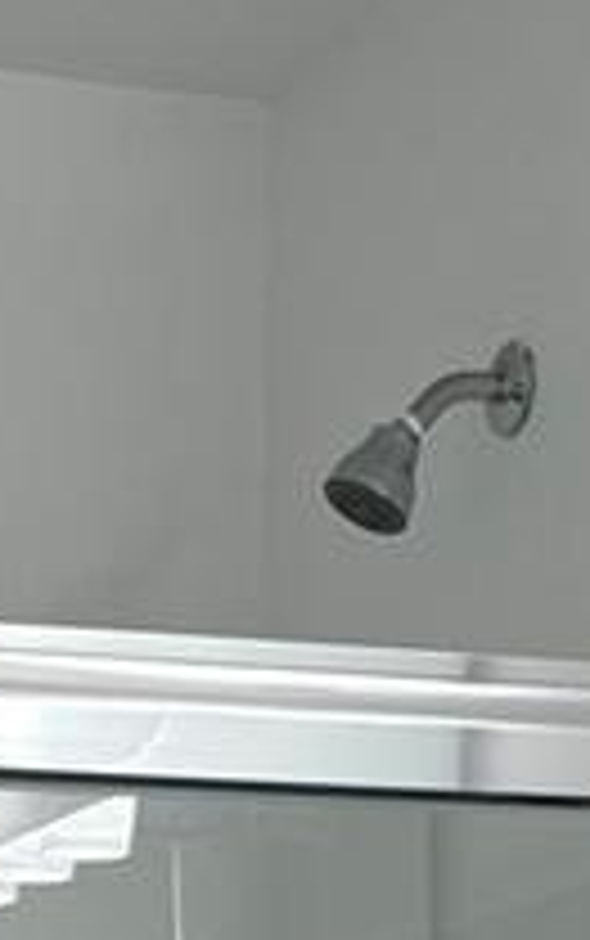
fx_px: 3748
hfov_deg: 8.9
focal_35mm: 146
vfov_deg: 12.1
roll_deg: +0.7
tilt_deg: -8.2
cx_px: 14
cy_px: 2109
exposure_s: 1/120
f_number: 1.78
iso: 64
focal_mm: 6.86
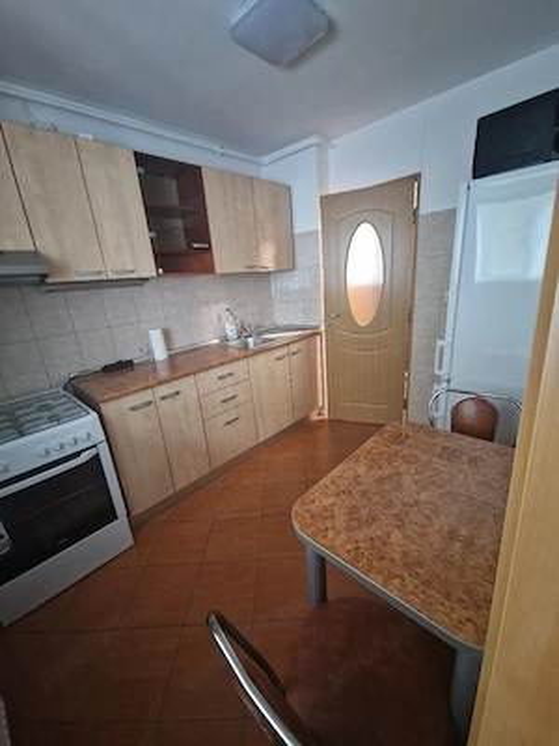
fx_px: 280
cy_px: 373
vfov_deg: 106.2
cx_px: 280
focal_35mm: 13
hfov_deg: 89.9
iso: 800
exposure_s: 1/25
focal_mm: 2.2
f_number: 2.2
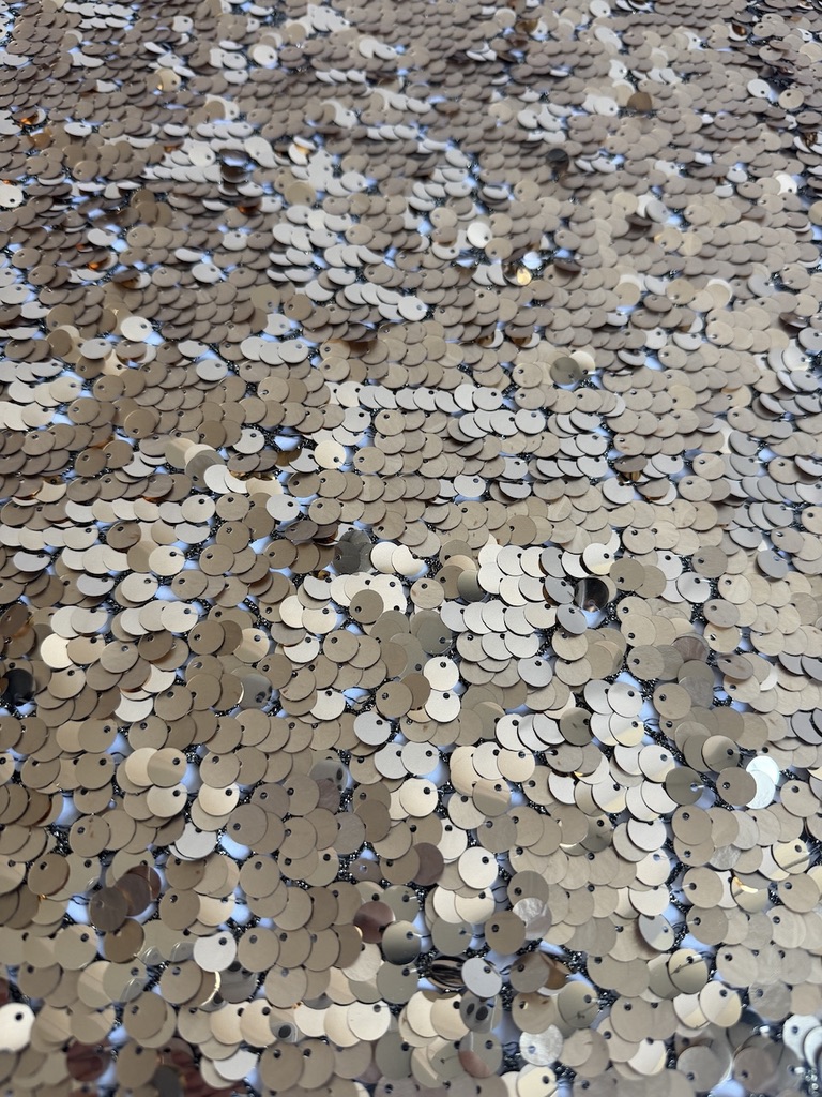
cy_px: 548
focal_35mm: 24
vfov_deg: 71.6
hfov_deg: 56.8
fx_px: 760
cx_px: 411
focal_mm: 6.76
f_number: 1.78
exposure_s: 1/114
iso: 200
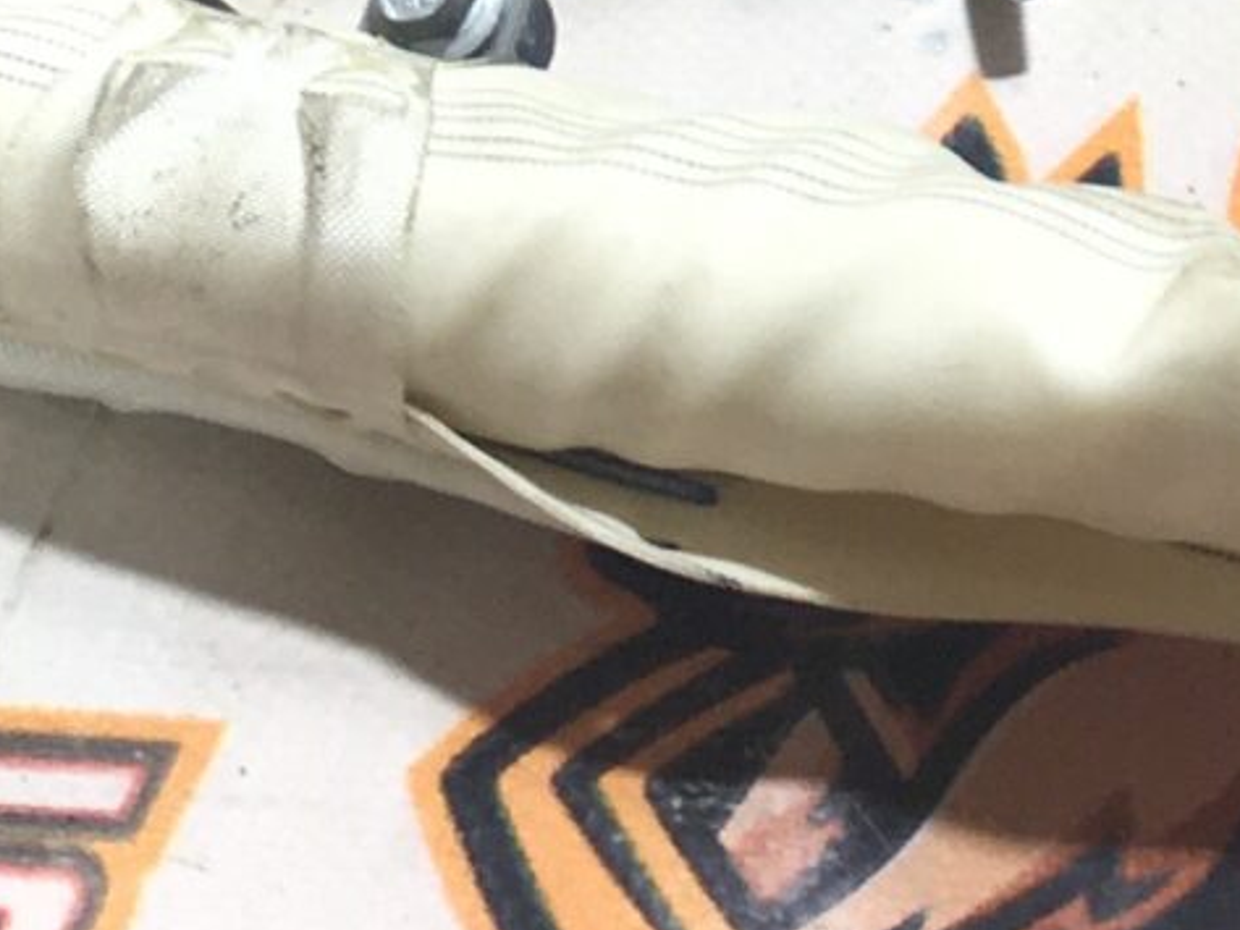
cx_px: 1185
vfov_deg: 8.6
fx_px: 5625
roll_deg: +4.9
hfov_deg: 12.5
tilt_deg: -35.4
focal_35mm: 157
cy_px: -1333
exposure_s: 1/50
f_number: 2.2
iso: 25
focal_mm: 4.15
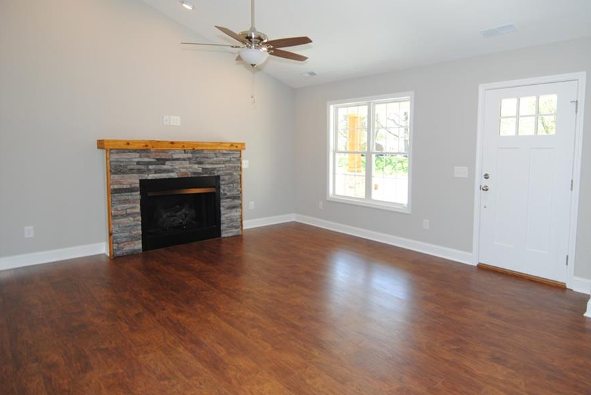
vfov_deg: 59.5
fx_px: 345
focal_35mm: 21
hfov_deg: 80.6
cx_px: 343
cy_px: 188
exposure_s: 1/60
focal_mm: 12
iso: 200
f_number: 4
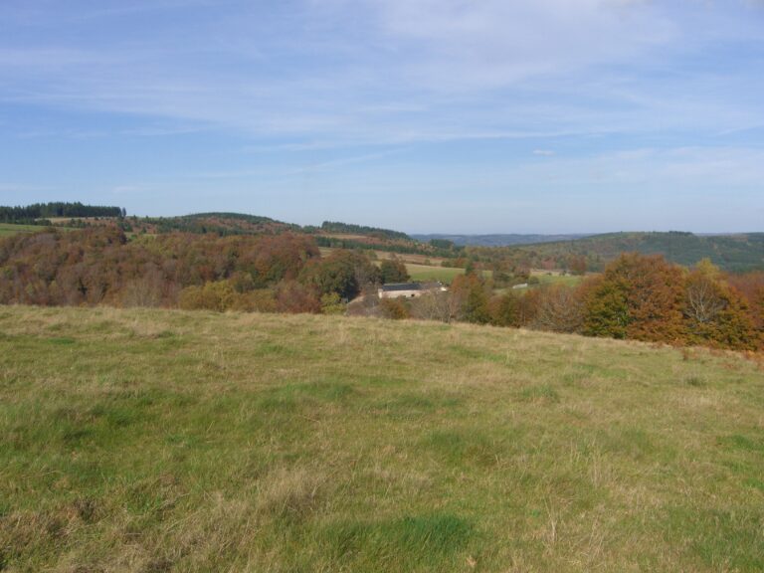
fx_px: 839
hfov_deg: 49.0
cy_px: 286
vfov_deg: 37.7
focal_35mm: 38
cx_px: 382
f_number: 4
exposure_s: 1/800
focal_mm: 7.9
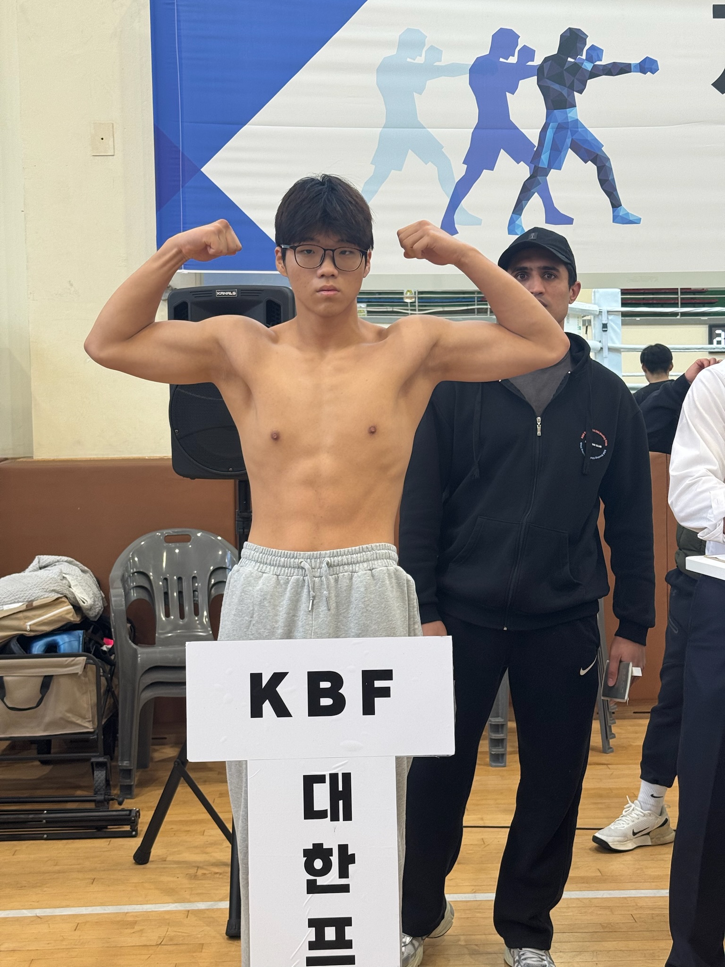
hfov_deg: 30.3
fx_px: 1340
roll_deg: +0.5
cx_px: 362
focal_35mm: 48
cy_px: 484
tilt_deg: -2.1
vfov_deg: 39.7
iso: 80
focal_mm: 6.76
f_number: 1.78
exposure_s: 1/120
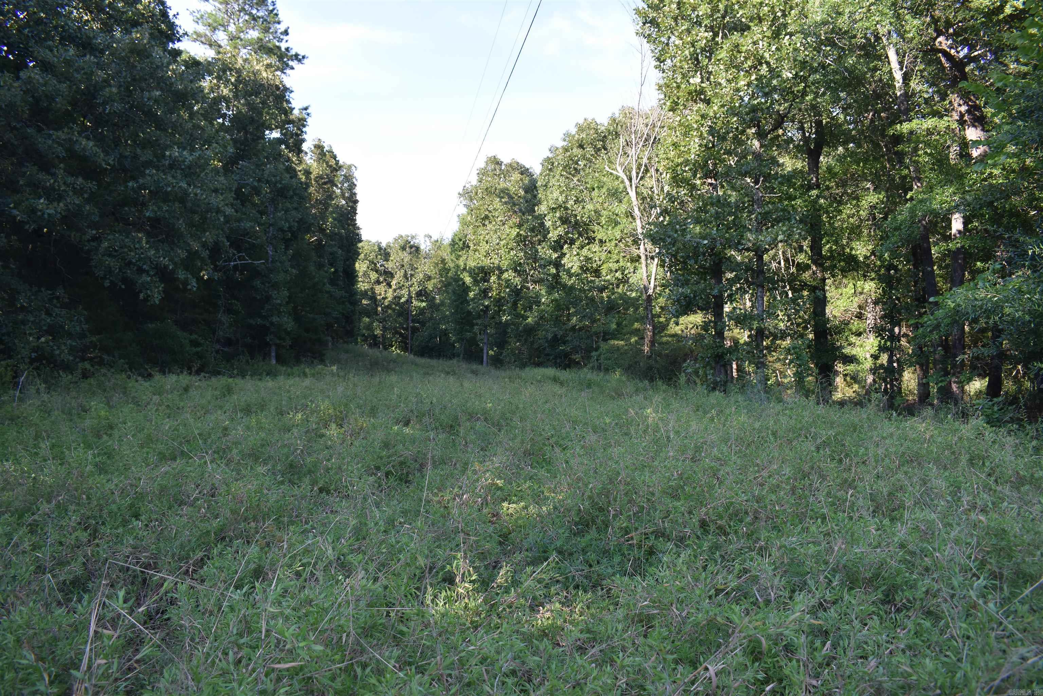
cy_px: 348
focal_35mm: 27
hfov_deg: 67.4
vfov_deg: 47.9
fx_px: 782
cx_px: 522
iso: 250
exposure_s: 1/250
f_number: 5.6
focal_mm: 18
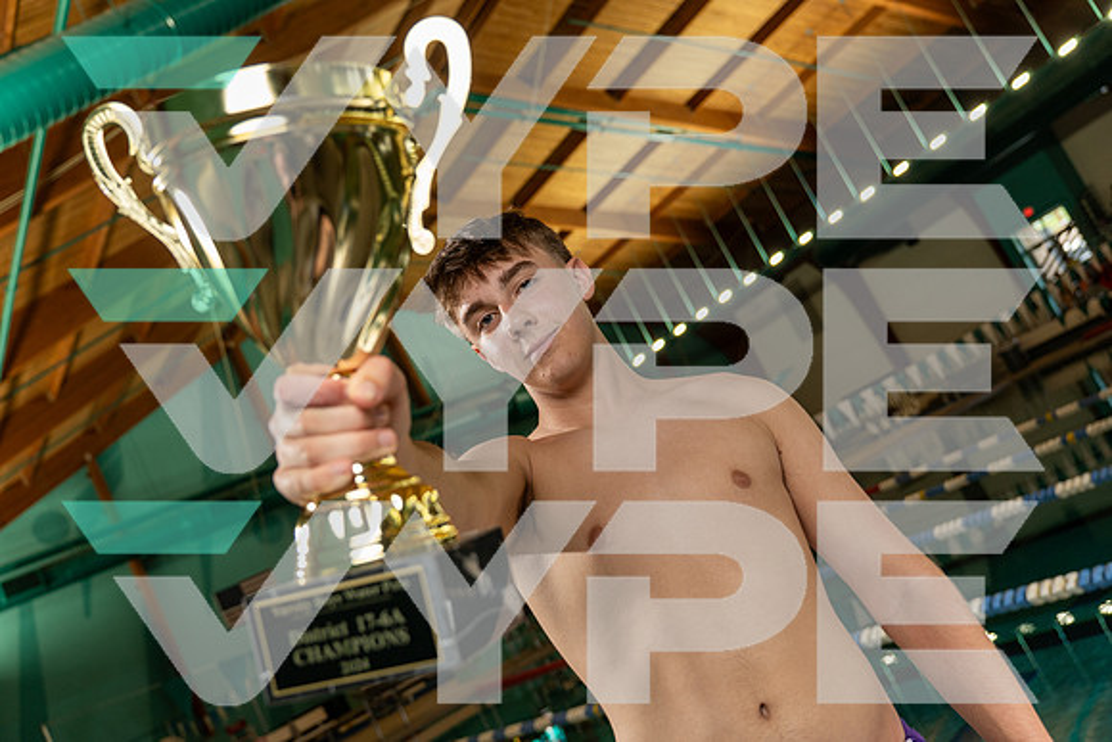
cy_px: 371
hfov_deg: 54.4
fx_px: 1081
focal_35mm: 35
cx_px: 556
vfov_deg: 37.9
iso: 500
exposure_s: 1/250
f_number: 4
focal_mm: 35
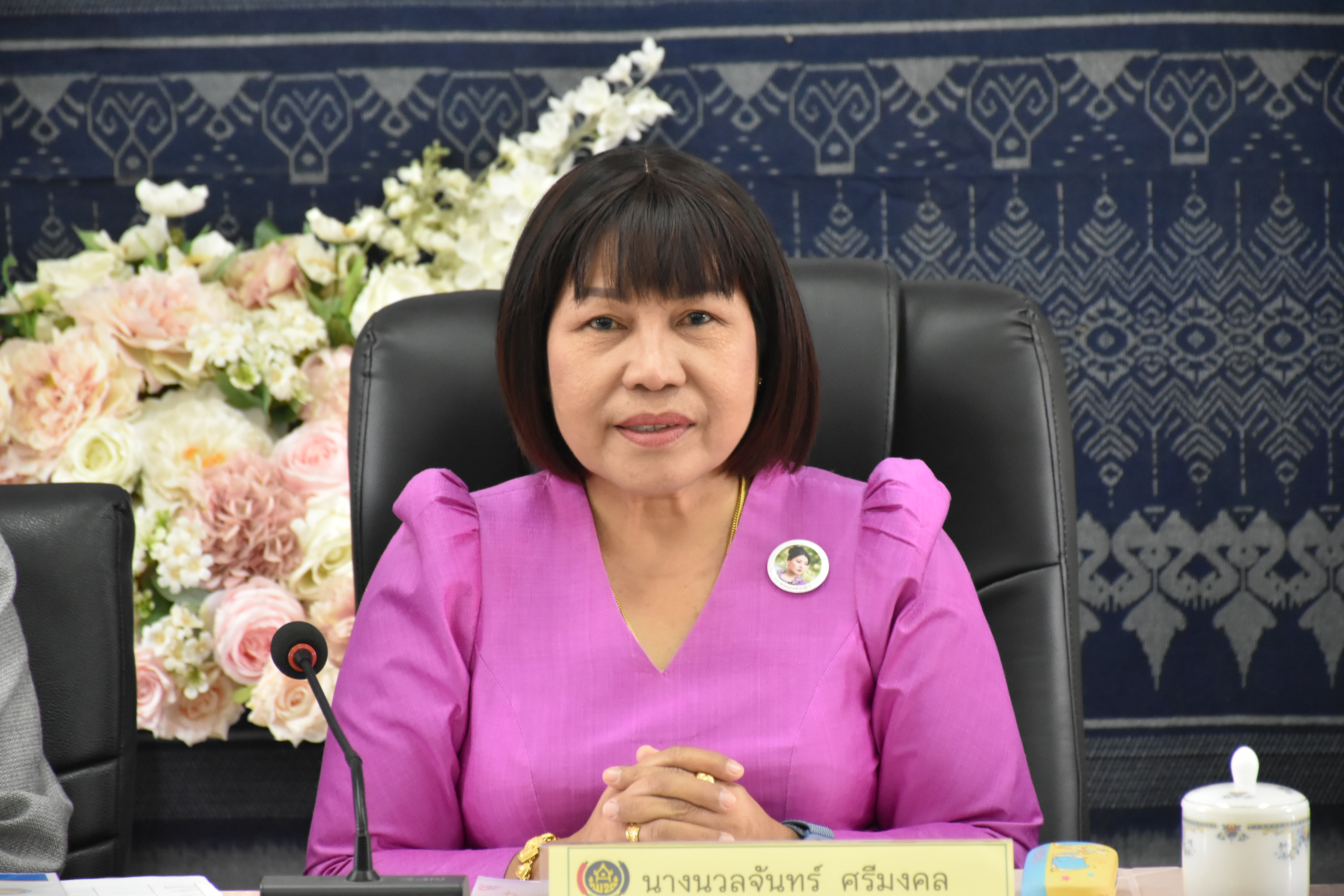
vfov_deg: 7.0
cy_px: 448
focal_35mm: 195
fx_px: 7279
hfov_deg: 10.5
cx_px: 672
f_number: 5.6
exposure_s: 1/125
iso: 3200
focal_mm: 130
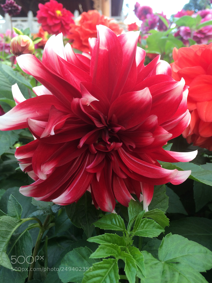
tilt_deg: -9.2
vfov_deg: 61.7
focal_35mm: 29
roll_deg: -0.4
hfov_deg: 48.2
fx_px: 237
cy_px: 142
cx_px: 106
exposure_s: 1/50
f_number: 2.2
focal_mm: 4.15
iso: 32
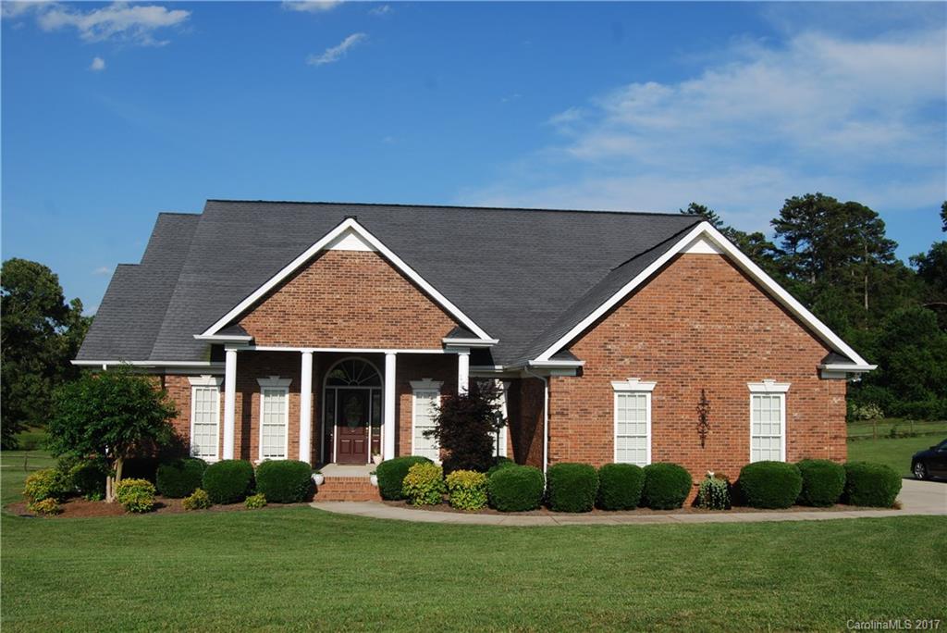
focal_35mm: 34
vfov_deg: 38.4
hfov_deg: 55.1
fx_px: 908
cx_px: 474
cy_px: 316
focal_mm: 23
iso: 100
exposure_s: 1/250
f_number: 8
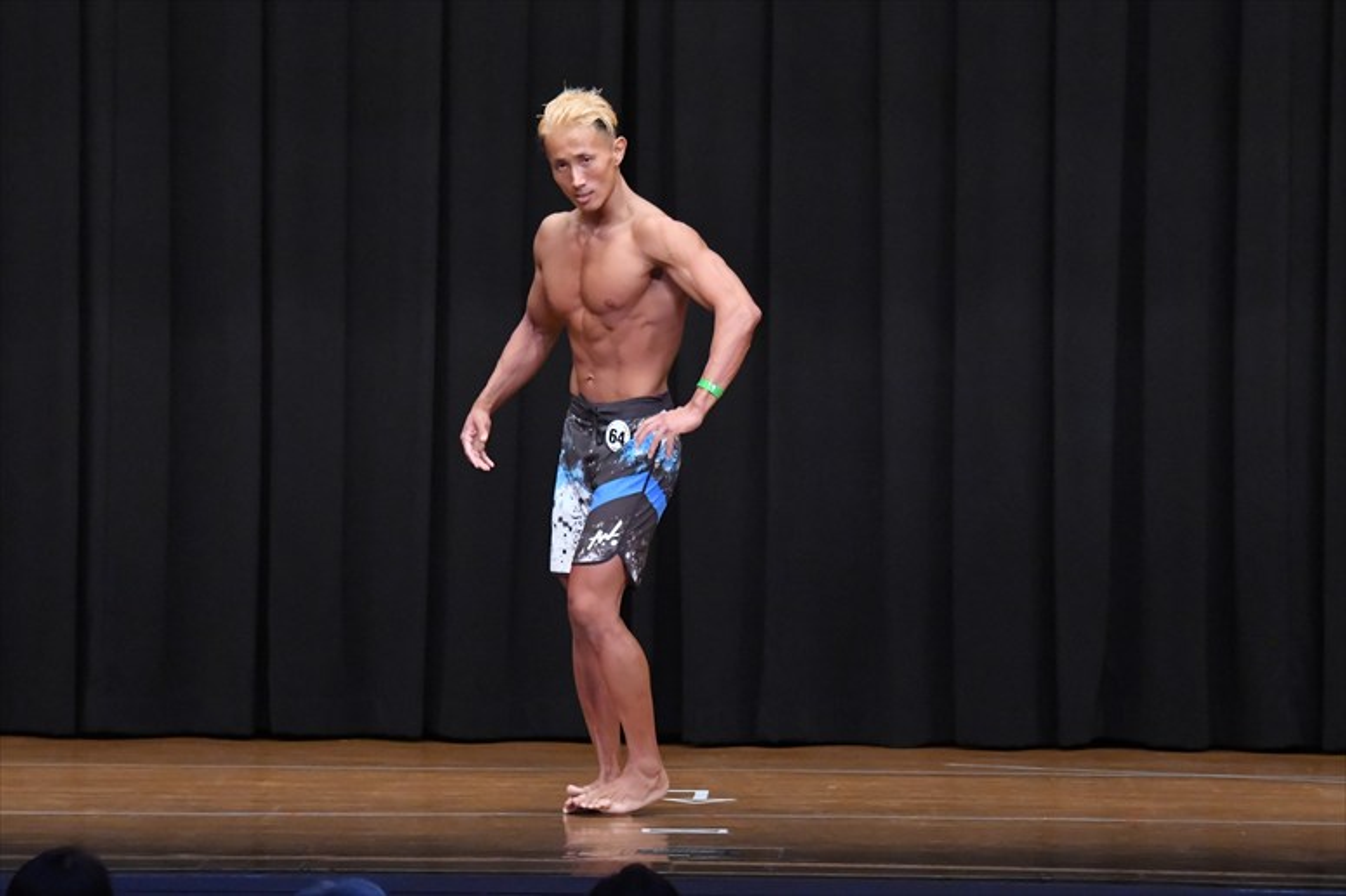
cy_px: 448
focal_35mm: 217
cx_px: 673
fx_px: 8110
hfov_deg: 9.5
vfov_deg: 6.3
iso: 8000
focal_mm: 145
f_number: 5.6
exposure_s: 1/400
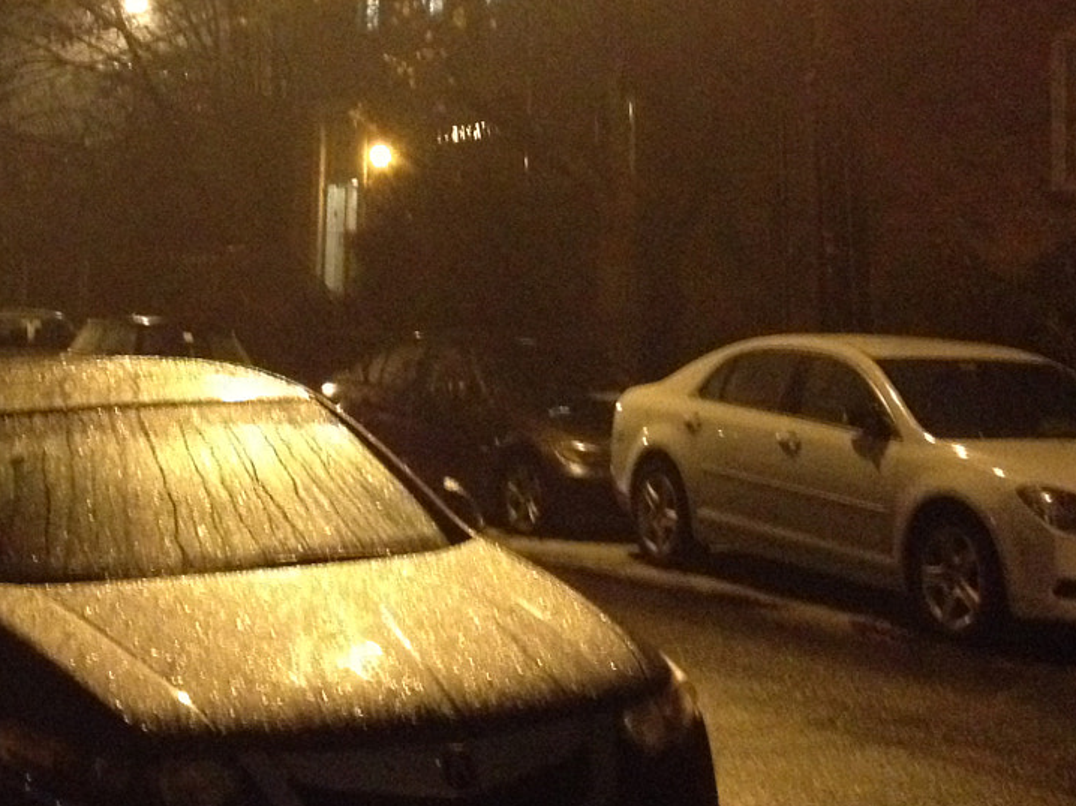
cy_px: 132
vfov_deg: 18.7
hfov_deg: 24.9
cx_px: 331
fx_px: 2424
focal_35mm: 78
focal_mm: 4.28
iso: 800
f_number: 2.4
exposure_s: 1/15
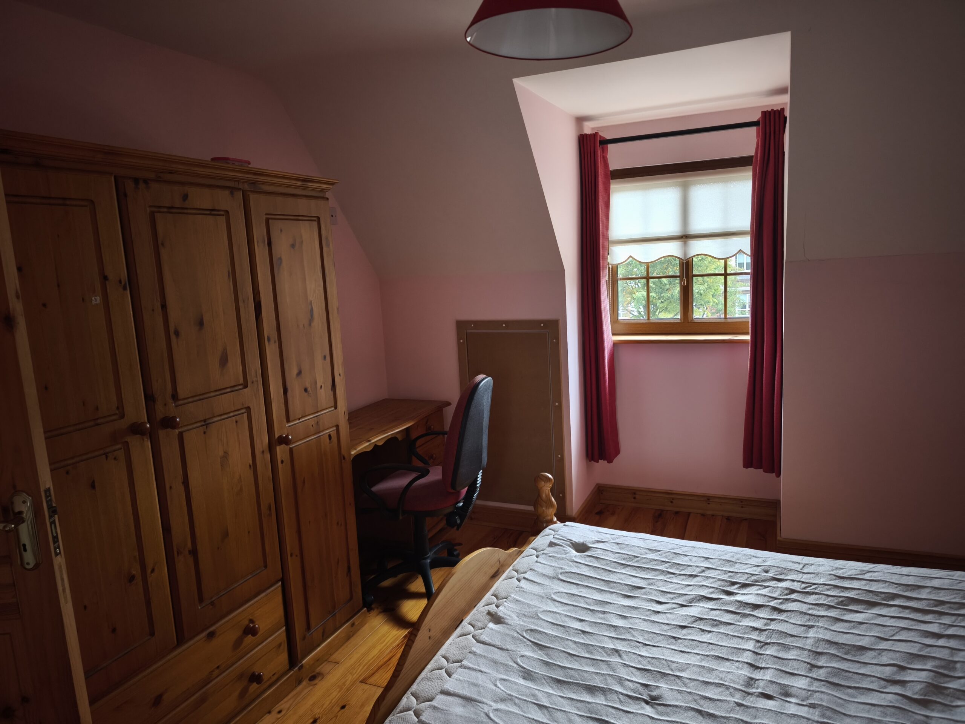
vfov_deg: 58.9
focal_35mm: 23
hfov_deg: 73.9
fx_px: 641
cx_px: 482
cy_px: 362
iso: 800
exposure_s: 1/33.3
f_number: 1.6
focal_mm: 6.57
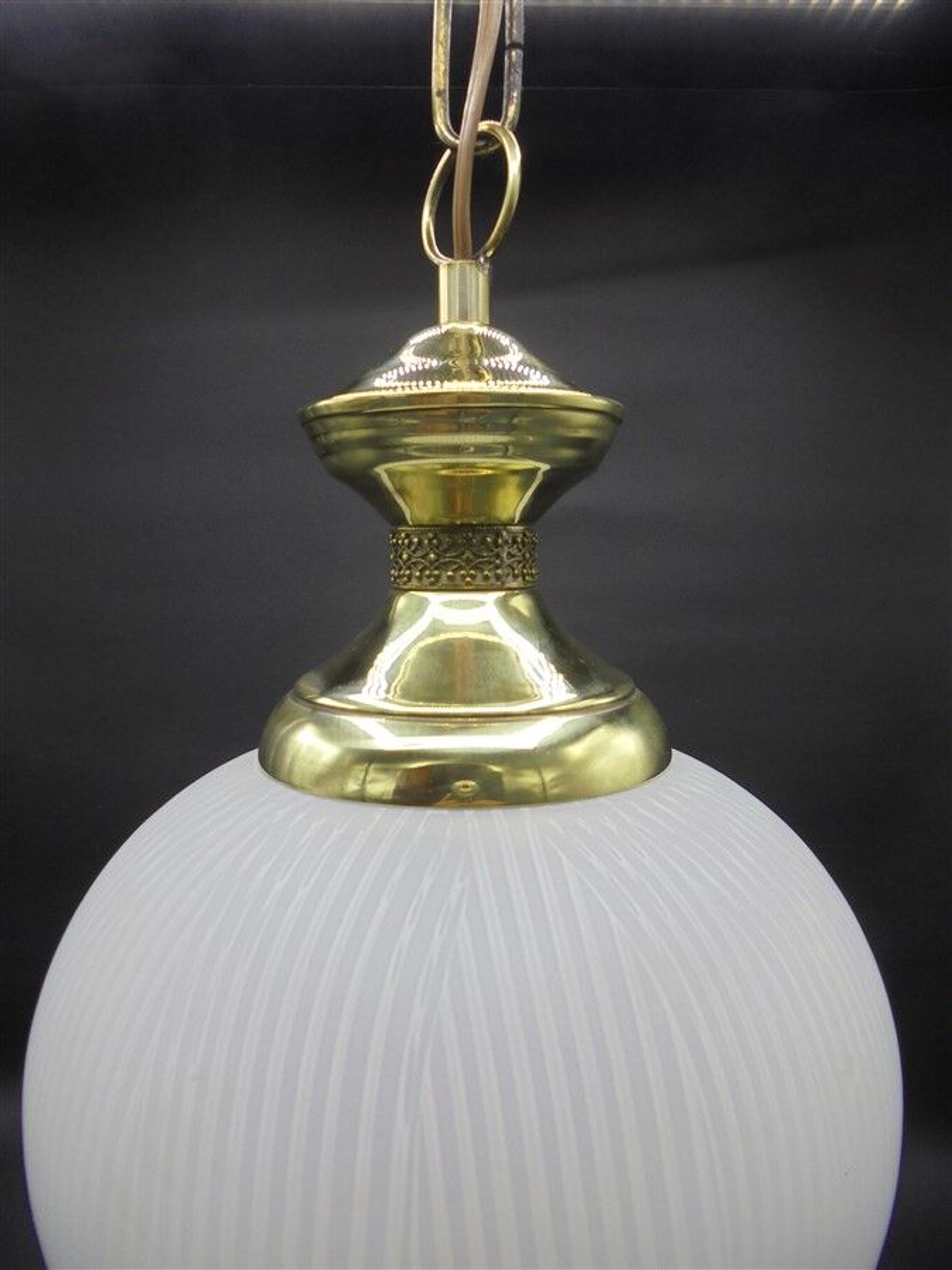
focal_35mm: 26
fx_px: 953
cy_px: 635
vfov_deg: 67.3
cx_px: 476
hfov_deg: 53.1
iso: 100
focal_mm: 4.6
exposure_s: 1/60
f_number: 3.5
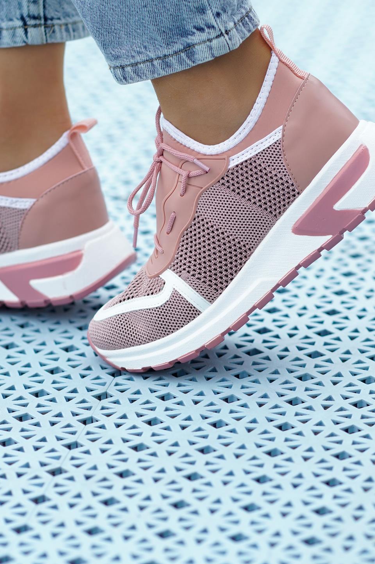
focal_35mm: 160
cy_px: 271
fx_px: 2499
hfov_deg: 8.6
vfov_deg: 12.9
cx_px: 209
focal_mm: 85
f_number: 3.2
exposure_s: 1/500
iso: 320
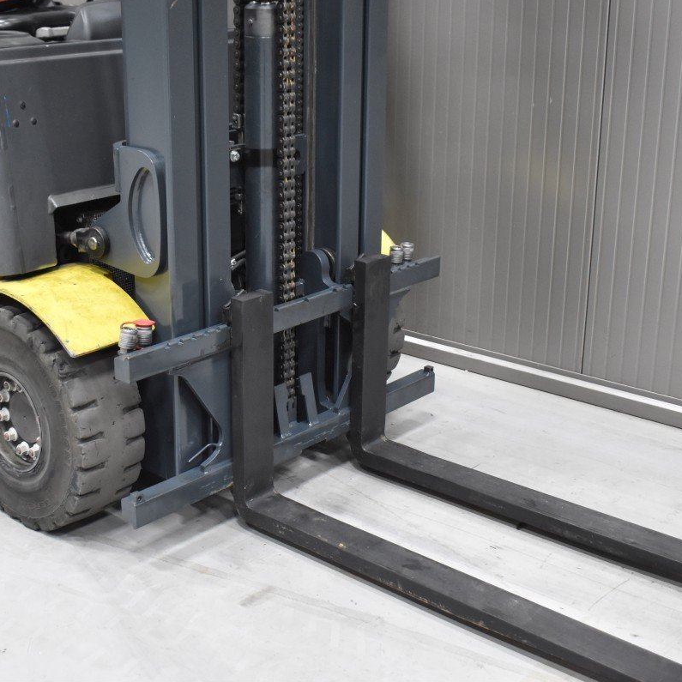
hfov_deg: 33.8
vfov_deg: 34.0
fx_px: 1115
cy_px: 340
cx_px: 253
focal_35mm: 50
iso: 1600
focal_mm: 26
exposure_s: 1/50
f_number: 4
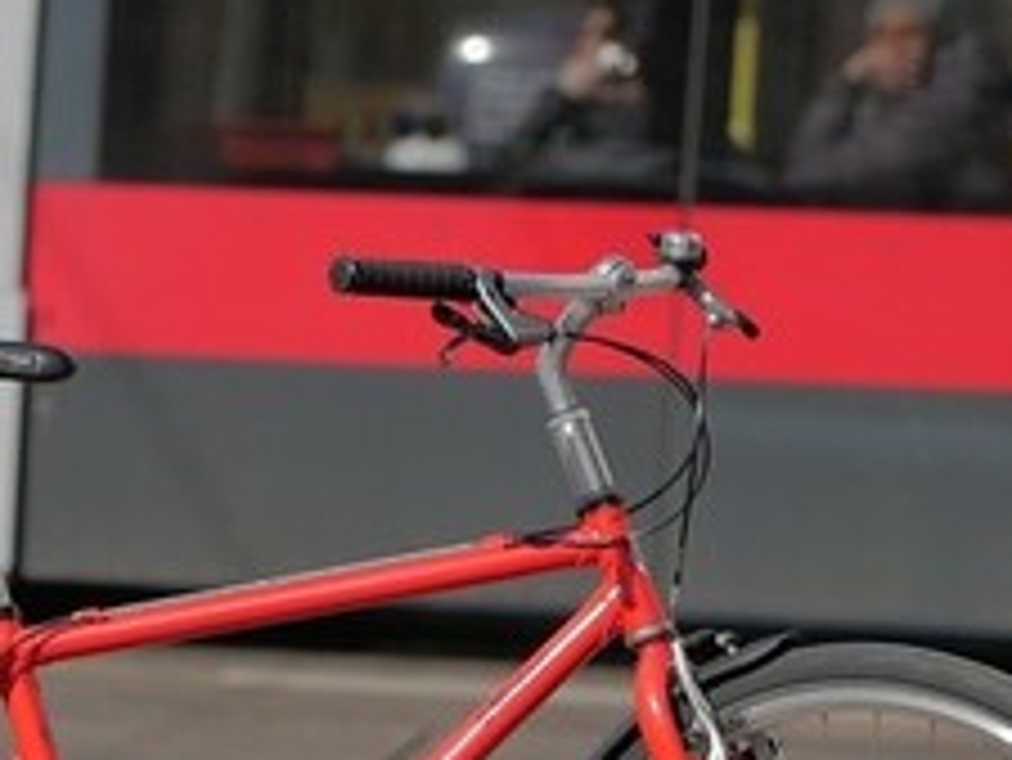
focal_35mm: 200
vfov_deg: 7.4
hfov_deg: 9.9
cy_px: 753
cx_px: 261
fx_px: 5850
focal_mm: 45
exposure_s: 1/10000
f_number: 1.8
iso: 200
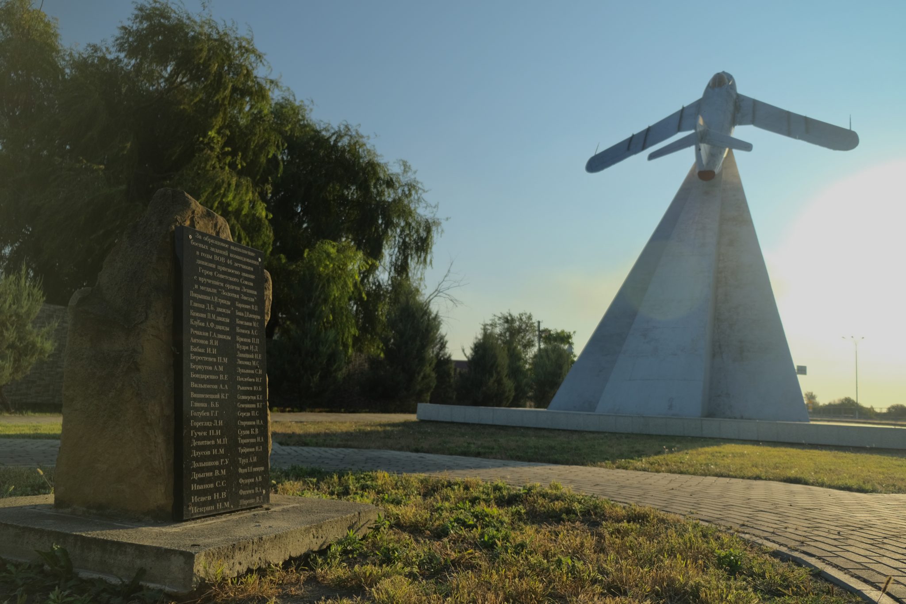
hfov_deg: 67.4
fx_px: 679
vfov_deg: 47.9
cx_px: 453
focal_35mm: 27
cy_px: 302
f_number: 2.8
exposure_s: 1/400
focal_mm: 18
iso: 320
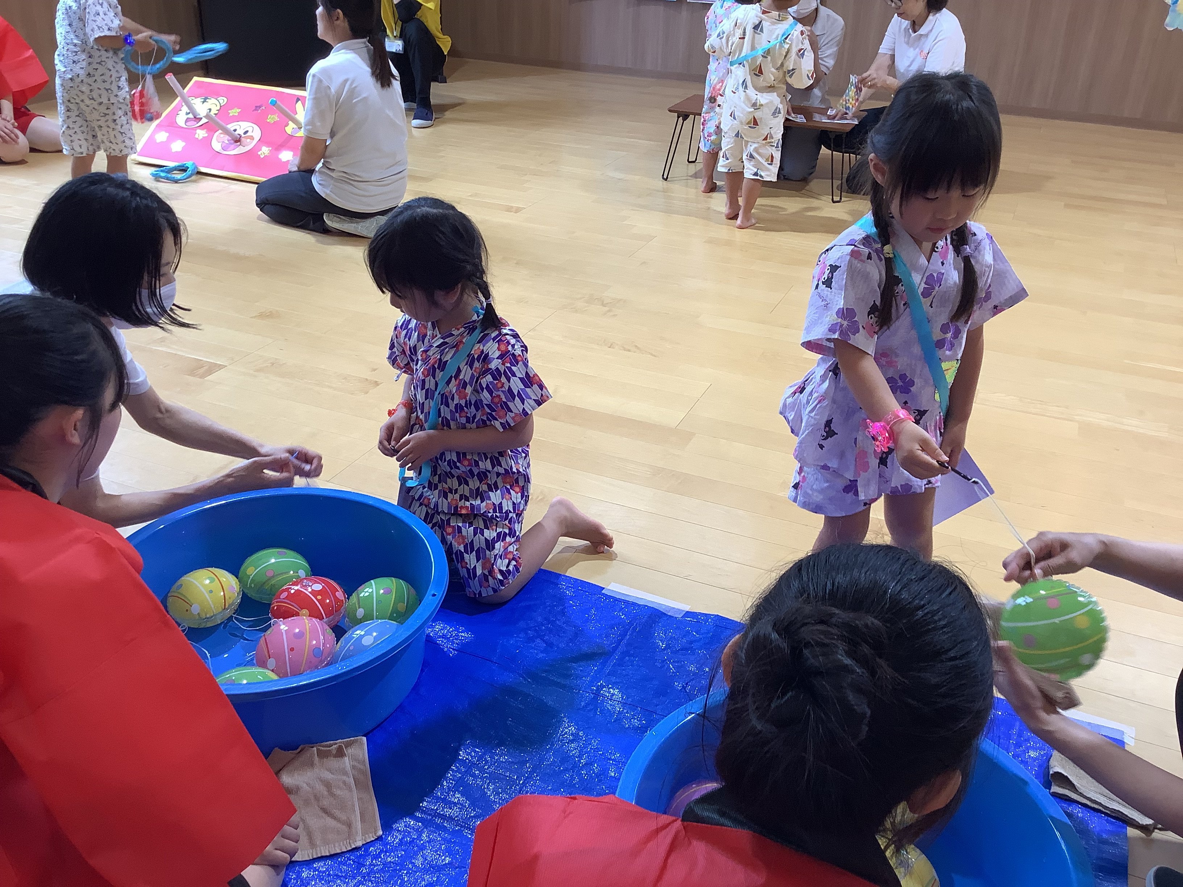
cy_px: 444
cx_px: 592
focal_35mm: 31
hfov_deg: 58.4
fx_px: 1059
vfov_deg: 45.4
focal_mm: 3.3
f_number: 2.4
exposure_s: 1/50
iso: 64
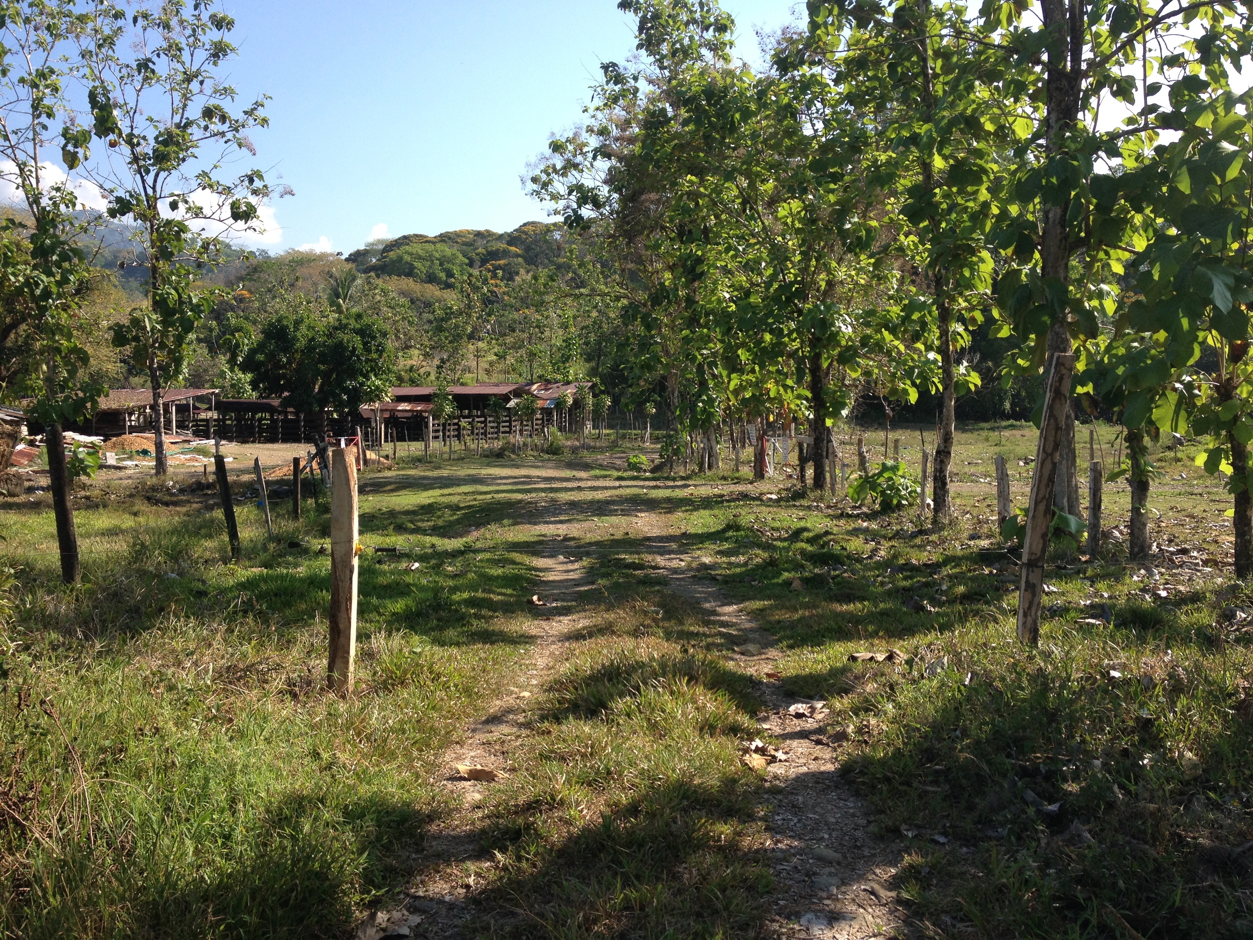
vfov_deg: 40.7
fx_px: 1267
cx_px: 626
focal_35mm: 35
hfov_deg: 52.6
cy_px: 470
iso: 50
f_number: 2.4
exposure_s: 1/836
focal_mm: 4.28
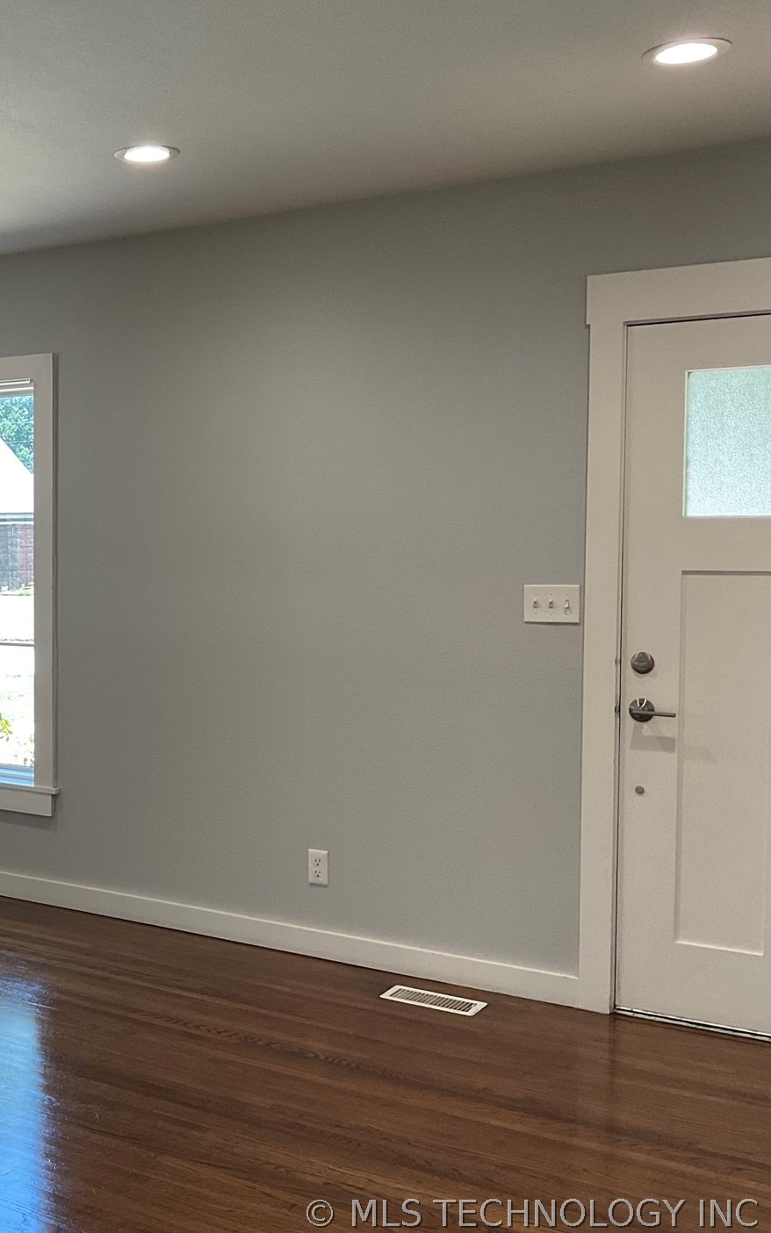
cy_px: 611
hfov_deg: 28.9
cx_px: 28
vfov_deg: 47.2
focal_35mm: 42
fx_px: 1412
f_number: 1.8
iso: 64
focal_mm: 3
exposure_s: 1/120
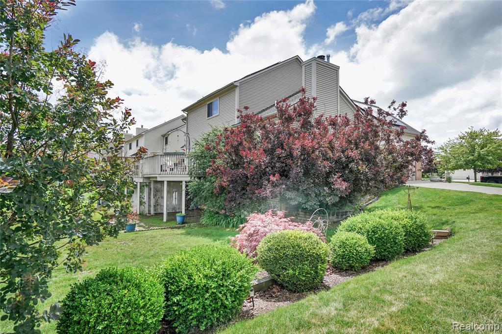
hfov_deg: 90.0
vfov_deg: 67.3
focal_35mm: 18
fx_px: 251
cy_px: 167
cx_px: 251
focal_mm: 18
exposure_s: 1/80
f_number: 8
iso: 200
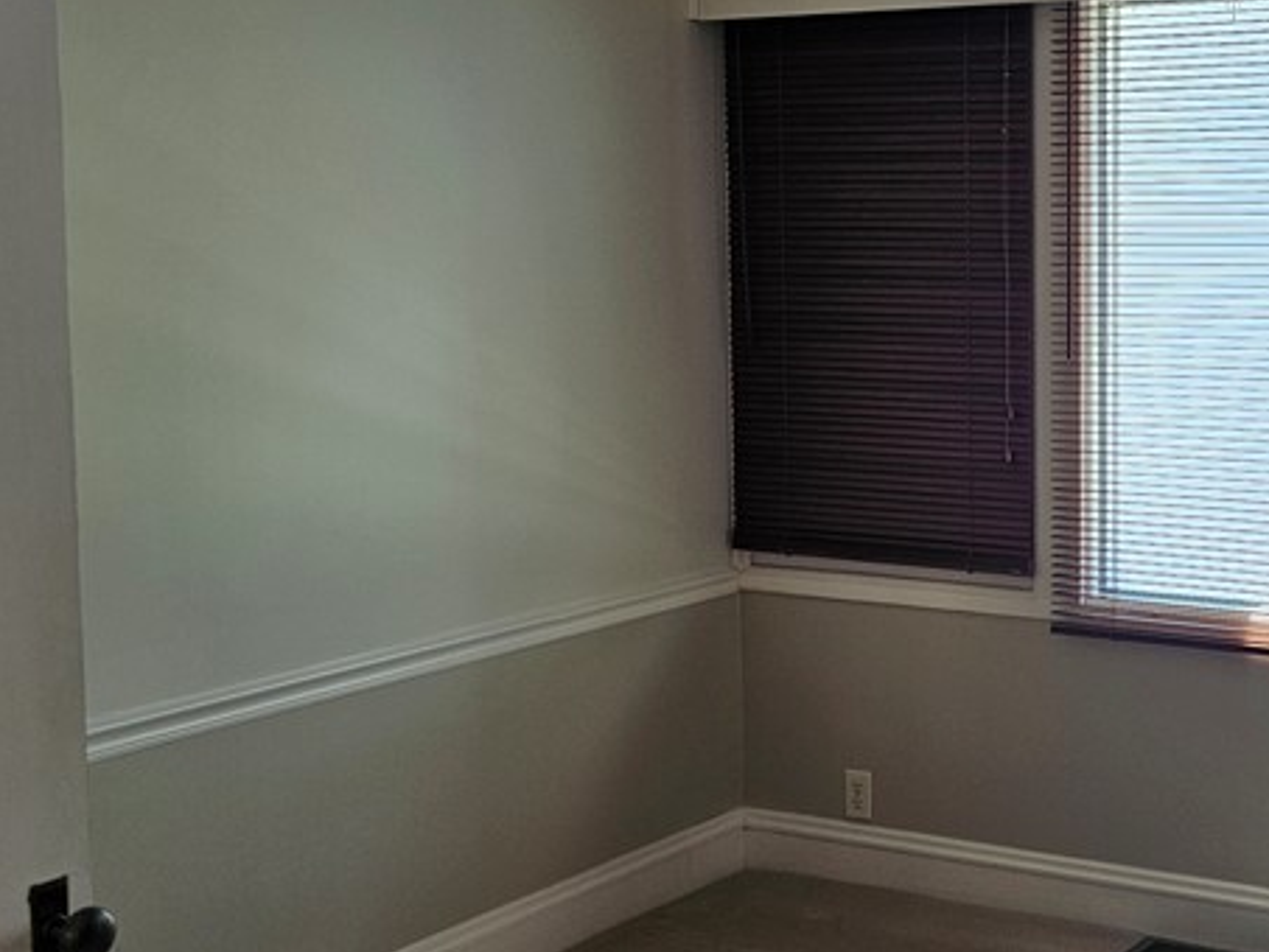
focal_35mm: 52
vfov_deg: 28.0
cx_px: 1109
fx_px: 1907
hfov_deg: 35.0
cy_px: 459
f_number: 1.7
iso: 64
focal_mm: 6.3
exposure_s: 1/180
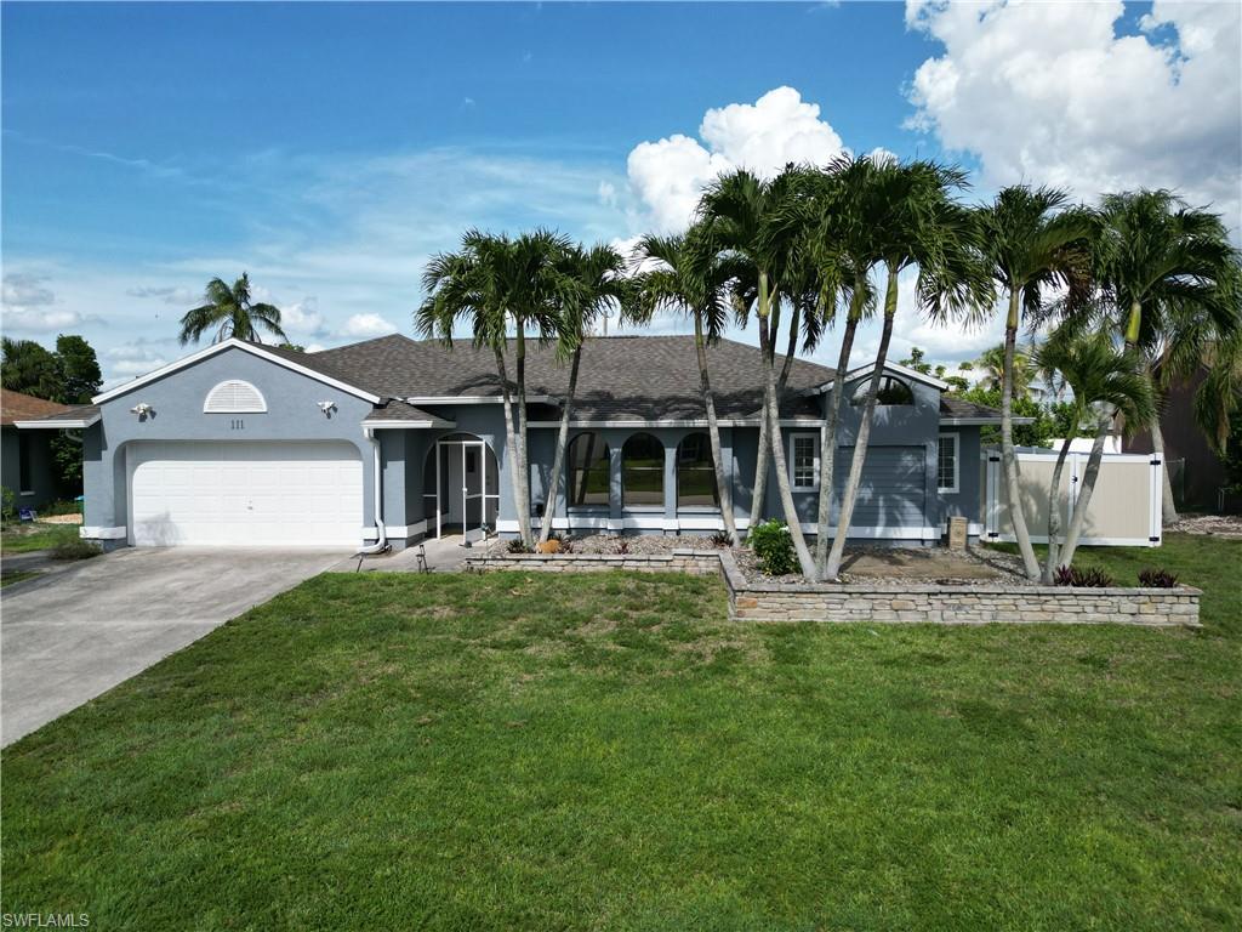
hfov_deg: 71.6
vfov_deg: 56.8
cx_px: 621
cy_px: 466
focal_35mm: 24
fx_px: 861
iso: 140
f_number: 1.7
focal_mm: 6.72
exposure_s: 1/4000
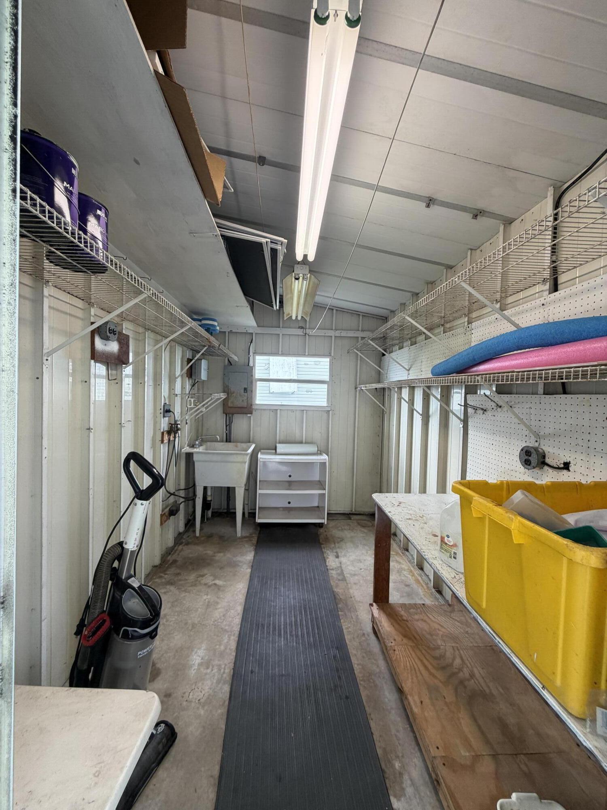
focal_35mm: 14
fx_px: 327
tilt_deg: -2.9
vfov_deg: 102.1
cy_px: 405
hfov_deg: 85.7
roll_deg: -0.7
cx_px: 304
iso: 125
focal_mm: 2.22
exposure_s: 1/120
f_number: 2.2
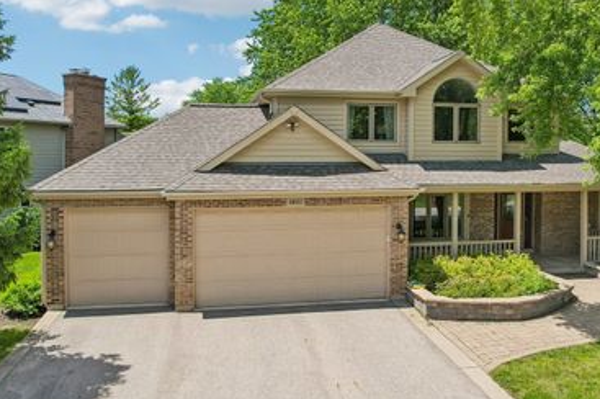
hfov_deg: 61.7
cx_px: 343
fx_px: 500
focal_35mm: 30
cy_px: 192
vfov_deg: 43.5
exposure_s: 1/1600
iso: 110
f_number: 2.8
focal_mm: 8.4
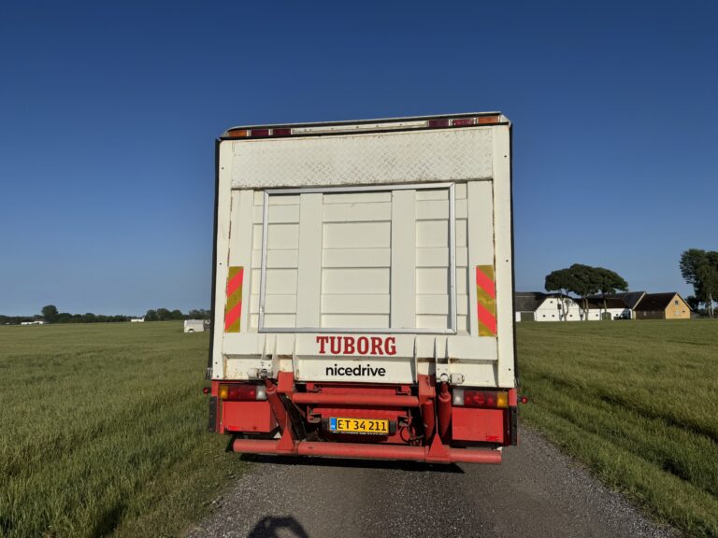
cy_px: 269
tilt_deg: +5.1
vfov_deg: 56.8
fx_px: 498
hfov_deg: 71.6
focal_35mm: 24
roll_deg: +1.0
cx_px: 359
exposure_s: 1/12346
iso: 64
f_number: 1.78
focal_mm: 6.76
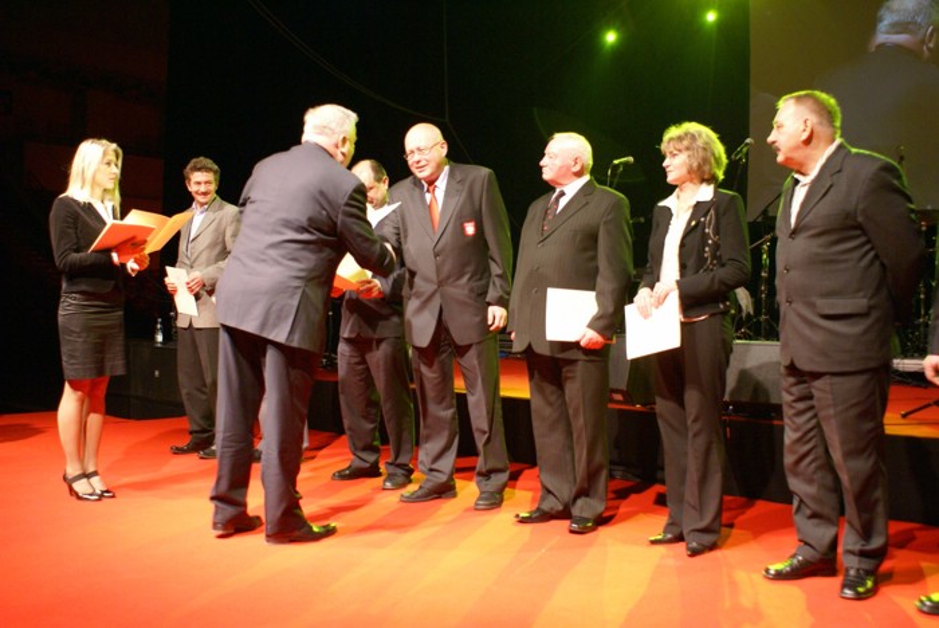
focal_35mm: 33
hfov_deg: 57.2
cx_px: 470
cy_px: 314
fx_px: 861
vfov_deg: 40.0
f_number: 4
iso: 500
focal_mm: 22
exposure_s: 1/30
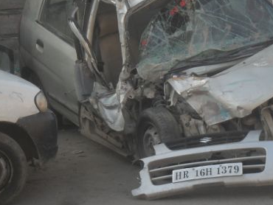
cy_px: 80
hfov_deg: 11.1
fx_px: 1405
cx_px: 162
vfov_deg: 8.3
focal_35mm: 178
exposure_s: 1/90
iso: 80
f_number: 4.8
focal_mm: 17.1
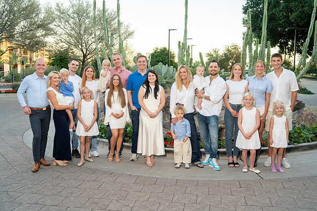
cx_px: 163
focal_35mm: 36
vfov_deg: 36.8
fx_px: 317
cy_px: 102
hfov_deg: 53.1
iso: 1250
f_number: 4
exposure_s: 1/250
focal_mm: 35
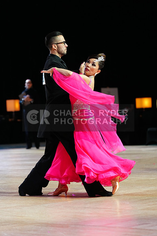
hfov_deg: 9.0
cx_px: 78
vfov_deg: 13.4
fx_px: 1000
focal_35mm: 153
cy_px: 118
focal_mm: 153
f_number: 4
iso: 2500
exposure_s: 1/320
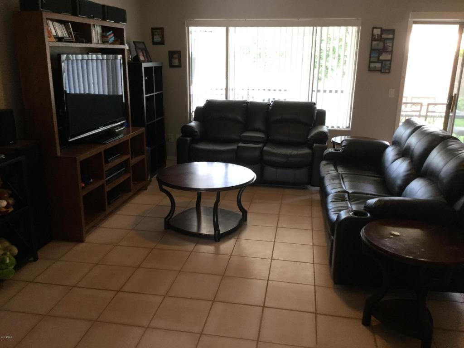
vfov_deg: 45.4
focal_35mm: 31
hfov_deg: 58.4
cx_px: 232
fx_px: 416
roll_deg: -0.9
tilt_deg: -16.7
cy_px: 174
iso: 64
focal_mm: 3.3
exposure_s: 1/30
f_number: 2.4
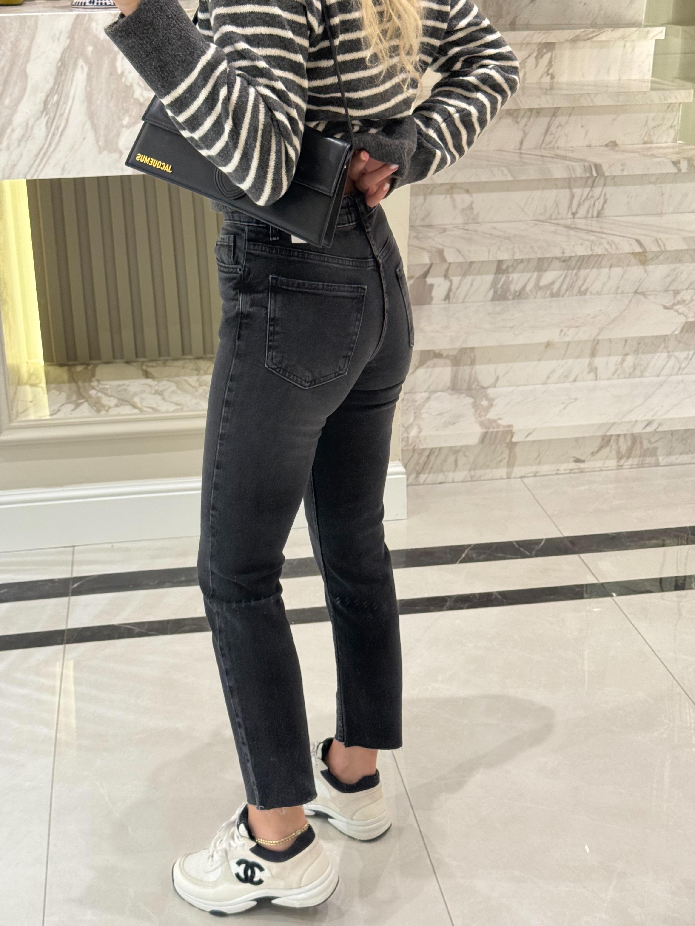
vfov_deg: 39.7
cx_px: 348
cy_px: 463
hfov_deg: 30.3
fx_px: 1285
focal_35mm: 48
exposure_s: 1/50
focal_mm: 6.76
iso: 160
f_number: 1.78
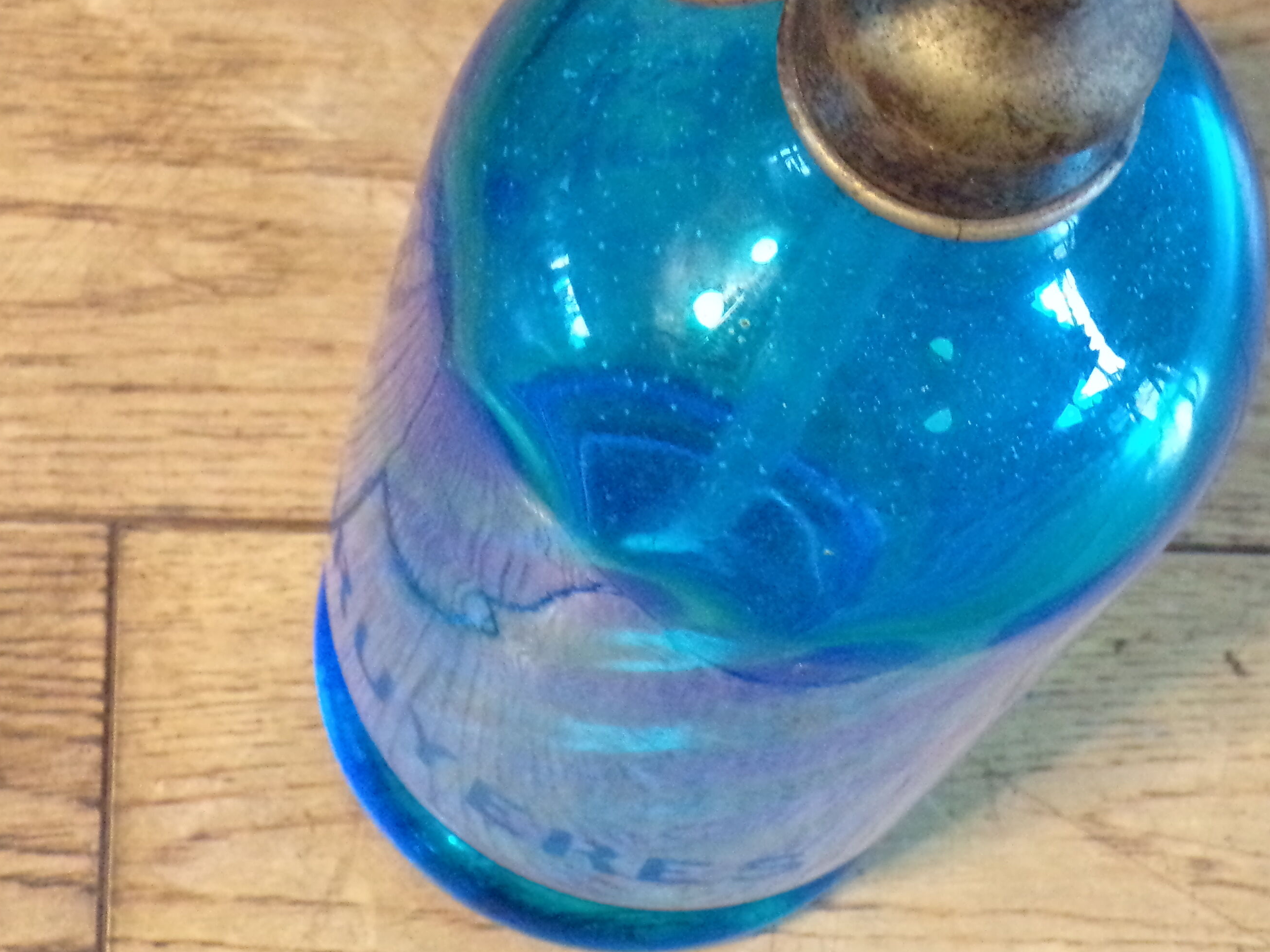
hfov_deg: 17.1
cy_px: 233
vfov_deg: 13.0
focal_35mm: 114
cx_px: 1015
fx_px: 4183
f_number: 3.8
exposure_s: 1/20
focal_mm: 11.6
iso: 800
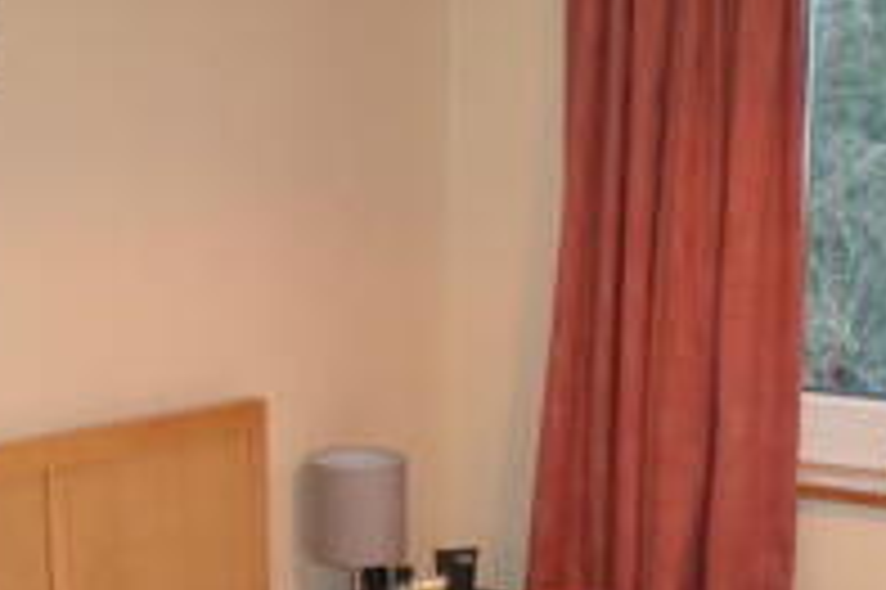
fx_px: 2213
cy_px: 871
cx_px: 470
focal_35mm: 90
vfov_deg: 14.2
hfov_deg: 22.6
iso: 1400
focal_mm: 18
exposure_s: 1/60
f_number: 3.5
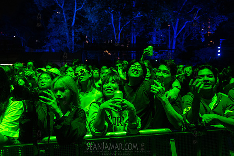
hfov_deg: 70.5
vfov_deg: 50.5
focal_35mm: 25
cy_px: 78
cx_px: 117
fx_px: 166
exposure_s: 1/125
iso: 6400
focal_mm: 24
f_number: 2.8
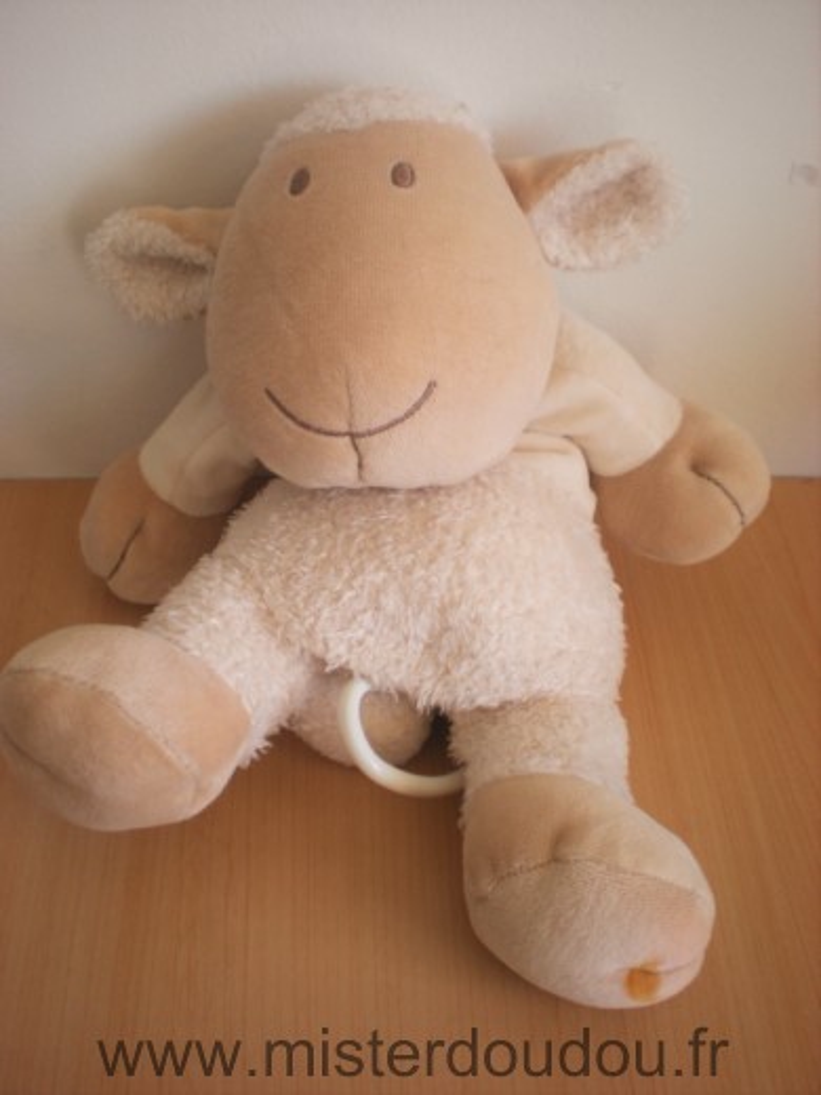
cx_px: 410
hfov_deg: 37.7
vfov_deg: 49.0
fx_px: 1202
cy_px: 548
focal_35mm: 38
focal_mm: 6.3
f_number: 3.1
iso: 105
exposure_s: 1/58.7
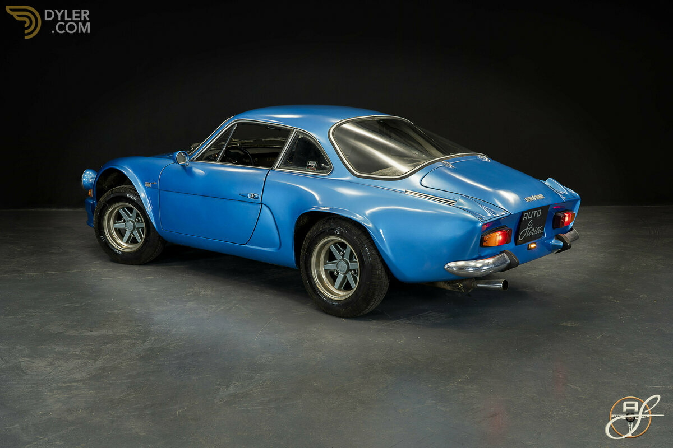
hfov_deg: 47.4
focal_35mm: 41
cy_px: 224
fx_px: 766
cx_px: 336
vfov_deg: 32.6
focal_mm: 41
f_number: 9
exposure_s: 1/2
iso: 250
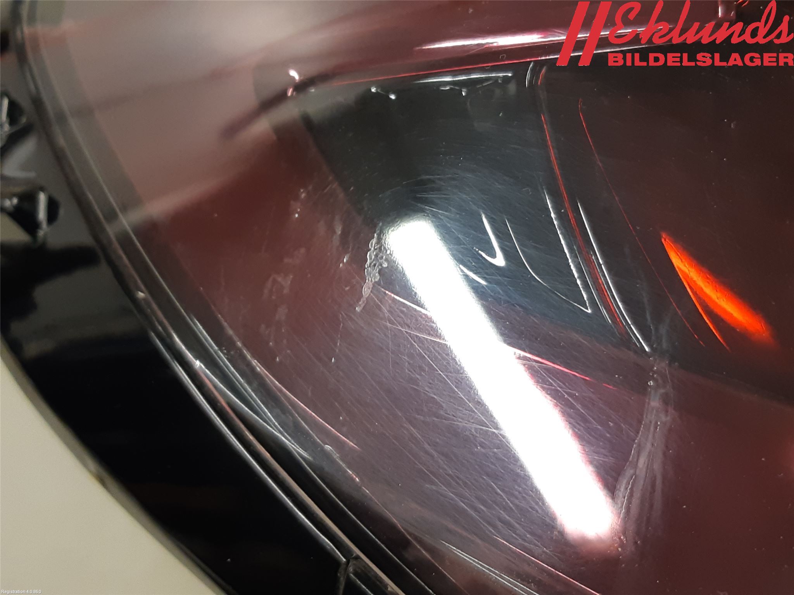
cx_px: 397
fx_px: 596
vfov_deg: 53.1
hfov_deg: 67.3
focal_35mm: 26
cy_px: 298
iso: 125
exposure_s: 1/50
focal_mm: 3.93
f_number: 1.7
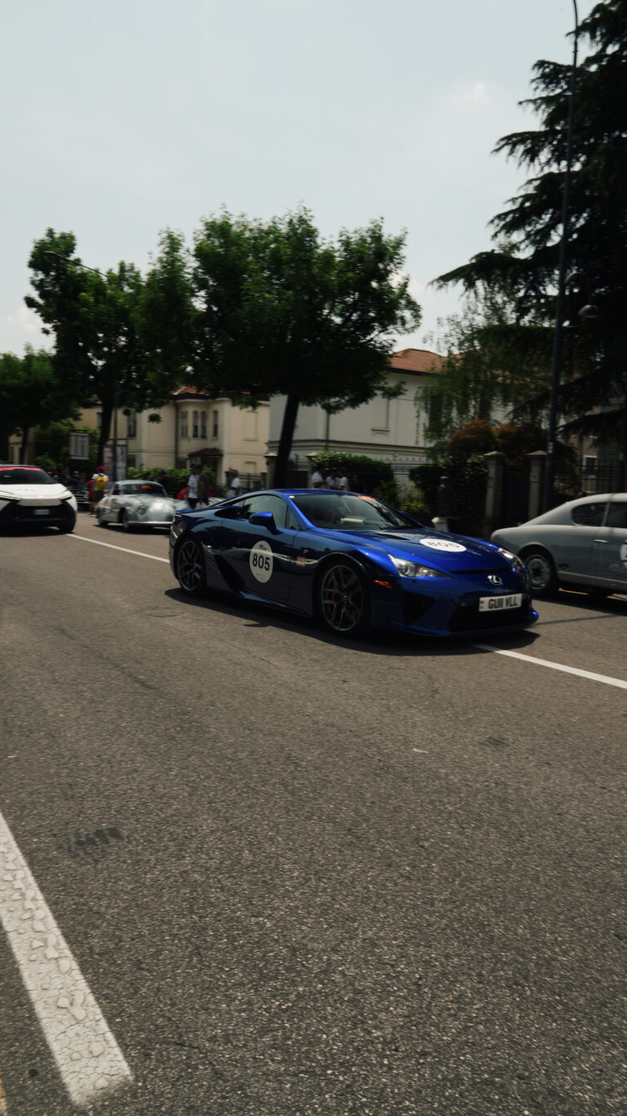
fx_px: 769
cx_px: 322
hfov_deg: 44.4
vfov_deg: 71.9
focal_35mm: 26
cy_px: 551
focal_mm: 24
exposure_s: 1/40
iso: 100
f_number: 18
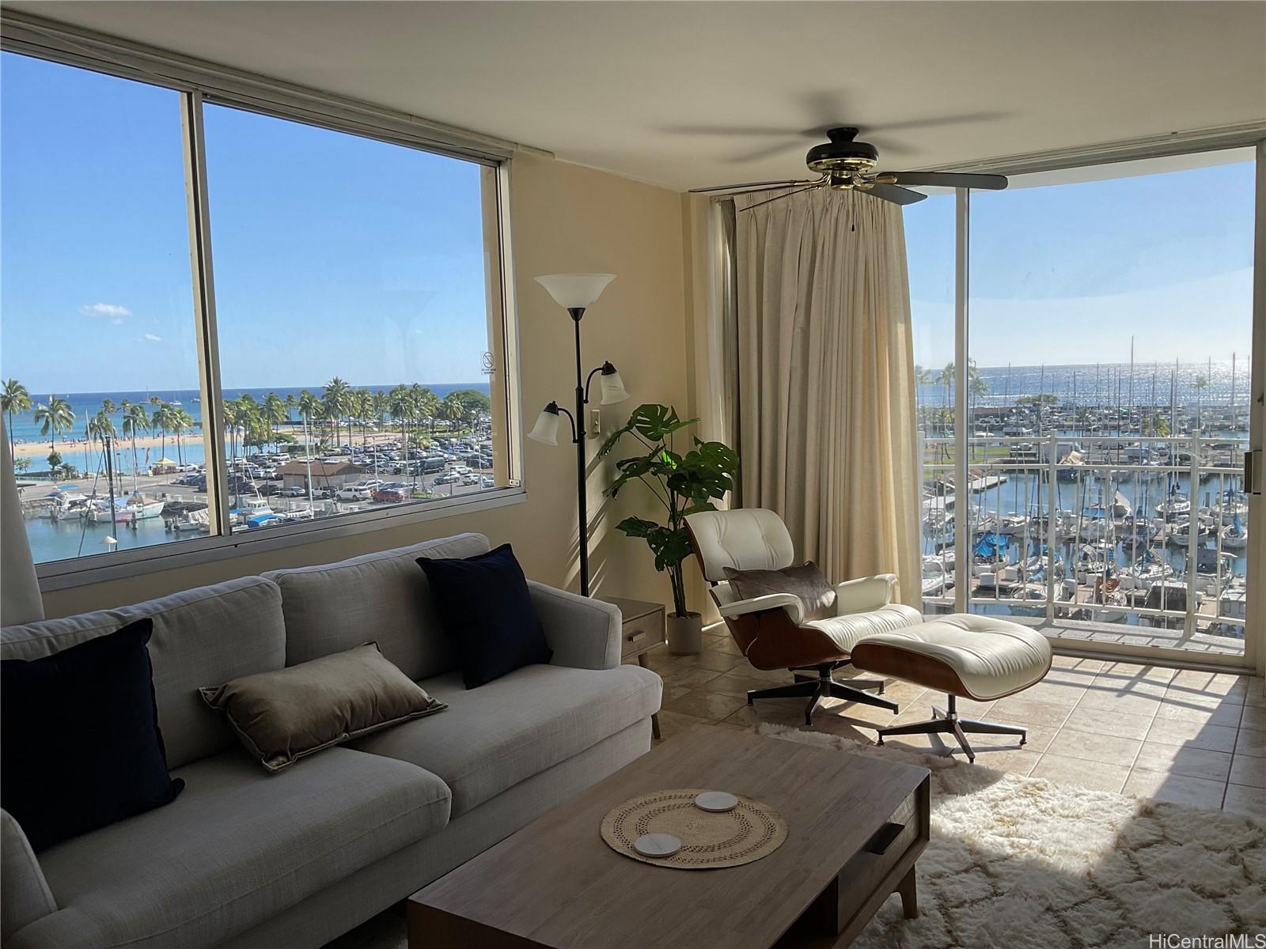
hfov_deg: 61.7
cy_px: 474
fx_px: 1061
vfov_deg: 48.2
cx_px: 633
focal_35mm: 29
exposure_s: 1/816
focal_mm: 3
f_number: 1.8
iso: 16
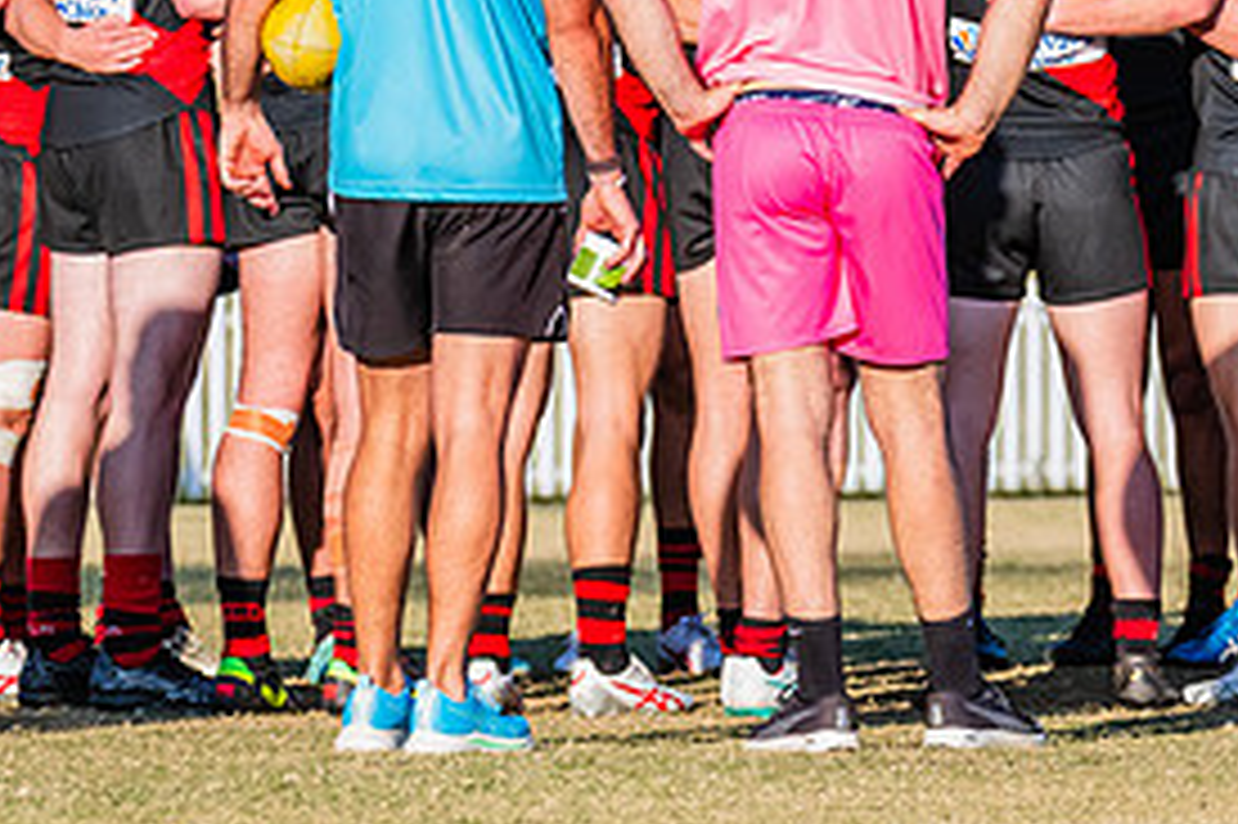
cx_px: 809
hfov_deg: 3.2
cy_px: 121
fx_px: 21892
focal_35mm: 637
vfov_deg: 2.2
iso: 800
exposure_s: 1/1600
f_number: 8
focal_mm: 250
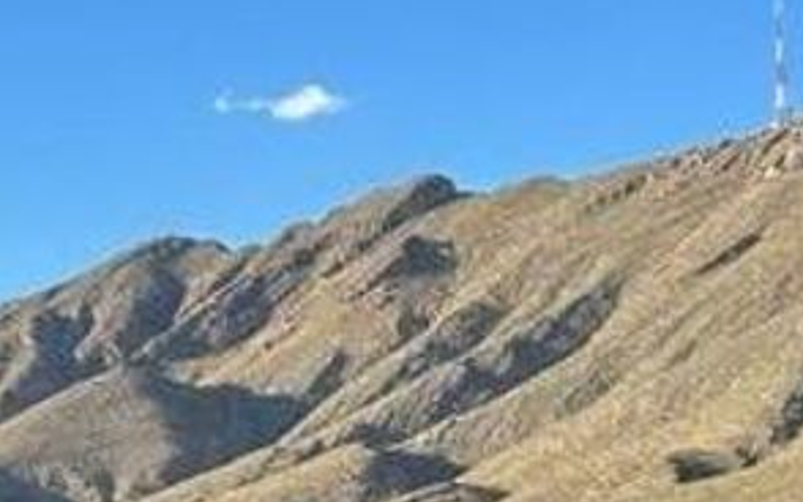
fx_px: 1029
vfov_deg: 26.0
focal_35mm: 47
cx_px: 549
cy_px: 503
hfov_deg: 41.9
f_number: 1.5
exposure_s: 1/2083
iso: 50
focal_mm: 5.7
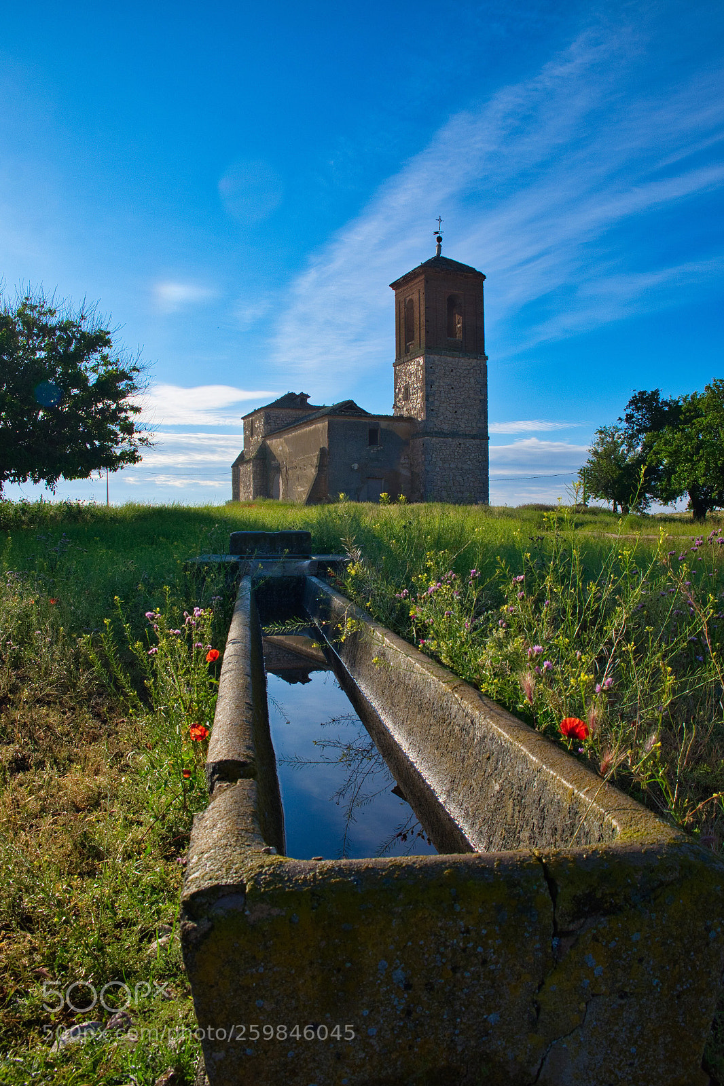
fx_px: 815
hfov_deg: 47.9
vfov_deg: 67.4
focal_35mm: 27
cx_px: 362
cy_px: 543
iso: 200
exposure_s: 1/350
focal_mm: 18
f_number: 11
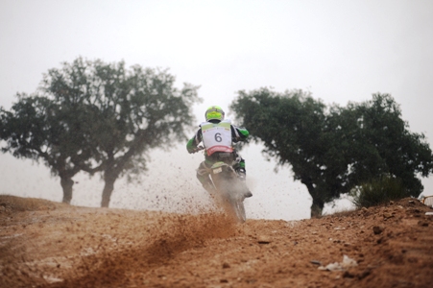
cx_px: 216
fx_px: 1623
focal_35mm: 135
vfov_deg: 10.1
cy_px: 144
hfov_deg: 15.2
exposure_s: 1/640
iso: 500
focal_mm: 135
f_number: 3.2
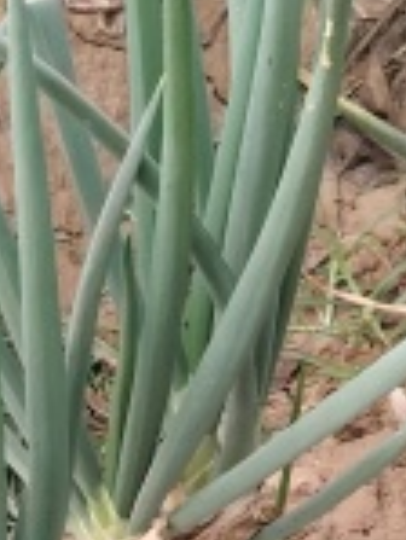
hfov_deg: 8.4
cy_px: 411
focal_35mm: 172
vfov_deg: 11.5
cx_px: -218
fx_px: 2686
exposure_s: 1/400
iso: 563
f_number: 1.75
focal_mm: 5.25
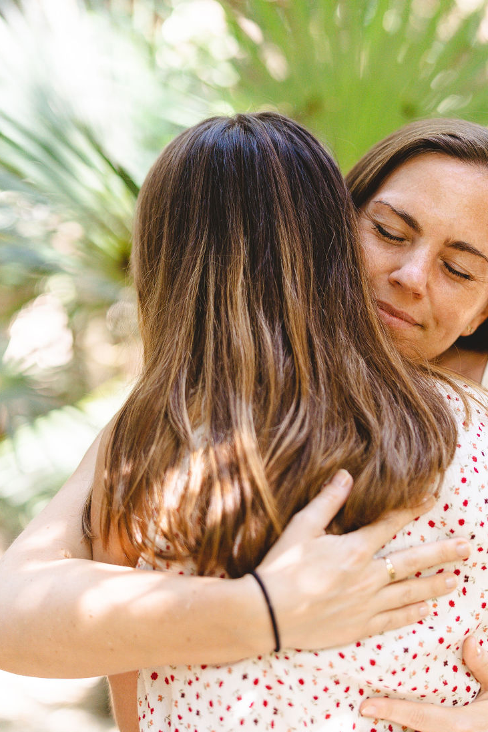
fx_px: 1424
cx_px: 285
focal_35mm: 70
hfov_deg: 19.4
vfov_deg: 28.8
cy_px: 395
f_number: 1.4
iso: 320
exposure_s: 1/1250
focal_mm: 50
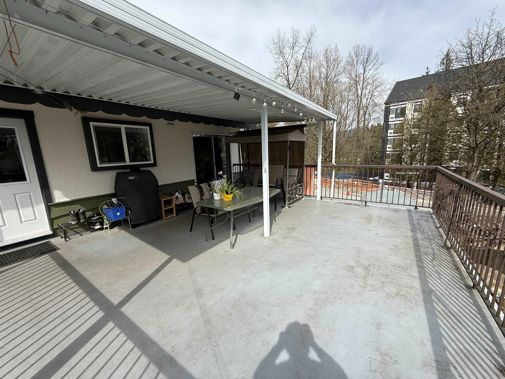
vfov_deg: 85.7
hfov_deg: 102.1
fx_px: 204
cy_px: 190
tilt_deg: -9.4
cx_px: 252
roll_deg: +2.3
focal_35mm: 14
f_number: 2.2
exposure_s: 1/830
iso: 50
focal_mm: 2.22
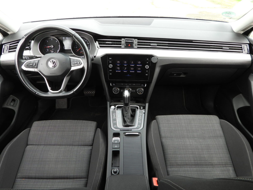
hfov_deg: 71.6
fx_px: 175
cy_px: 95
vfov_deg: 56.8
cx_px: 126
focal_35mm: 24
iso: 100
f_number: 2.8
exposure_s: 1/100
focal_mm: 4.3
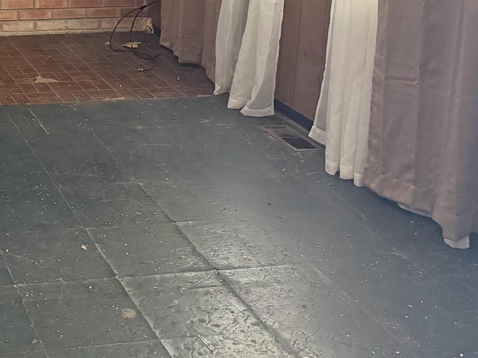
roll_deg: -0.6
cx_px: -56
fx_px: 842
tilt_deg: -8.8
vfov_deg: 22.4
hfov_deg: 28.6
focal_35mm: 61
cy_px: -53
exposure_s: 1/52
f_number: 1.78
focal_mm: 6.76
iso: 800
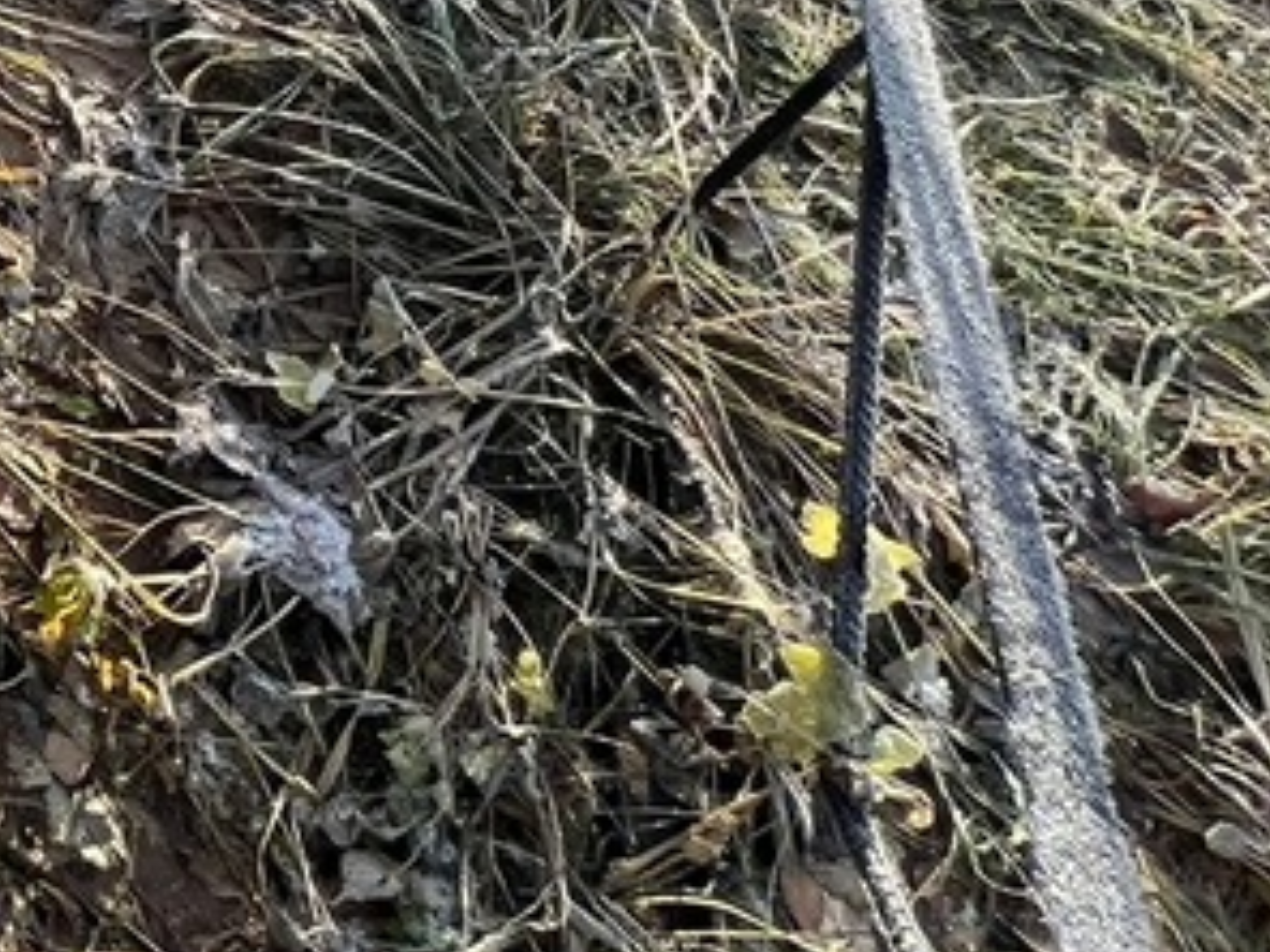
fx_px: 1651
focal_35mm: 45
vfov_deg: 22.9
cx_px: -850
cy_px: -630
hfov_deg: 24.9
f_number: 1.8
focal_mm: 1.57
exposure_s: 1/499
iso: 32
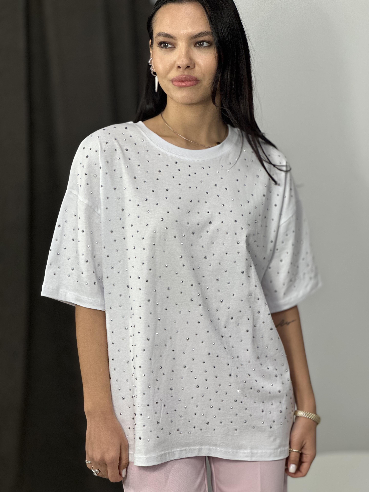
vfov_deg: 25.3
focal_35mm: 77
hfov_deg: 19.1
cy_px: 246
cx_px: 184
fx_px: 1094
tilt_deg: -9.5
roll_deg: +1.6
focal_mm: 9
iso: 100
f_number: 2.8
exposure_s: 1/100
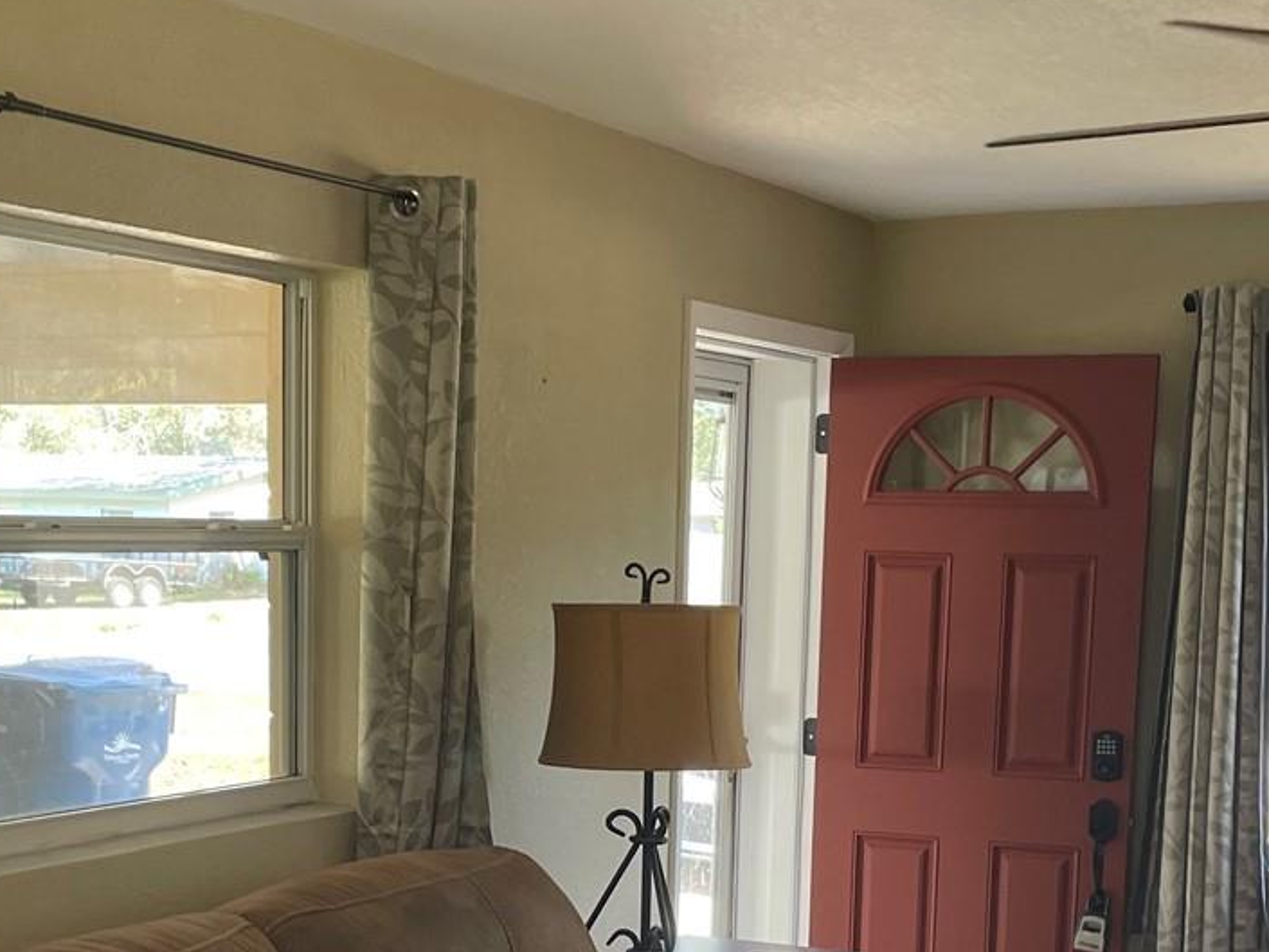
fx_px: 2163
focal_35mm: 59
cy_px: 797
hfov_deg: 32.7
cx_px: 551
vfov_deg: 24.3
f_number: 1.6
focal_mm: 4.2
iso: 100
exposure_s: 1/121
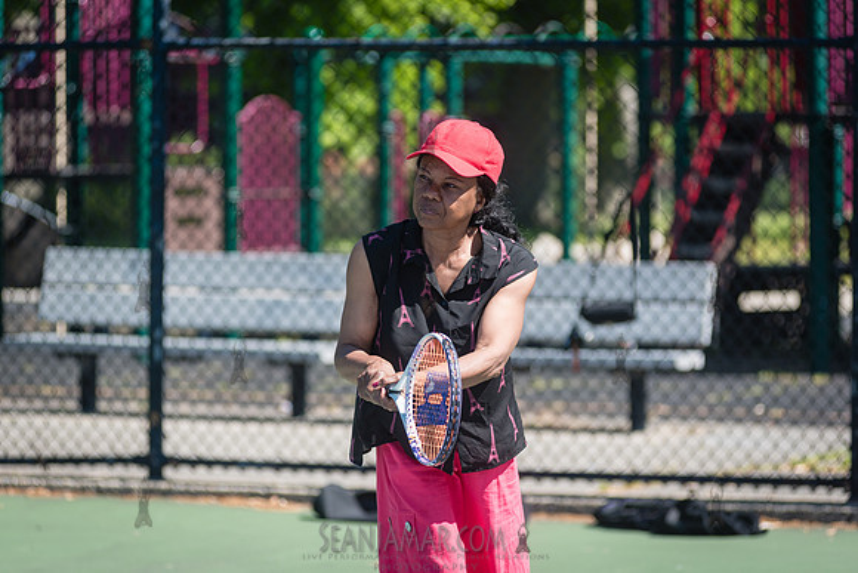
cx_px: 423
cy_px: 286
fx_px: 3794
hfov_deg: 12.9
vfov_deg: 8.6
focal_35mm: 159
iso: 200
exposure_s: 1/1250
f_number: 3.5
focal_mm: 155
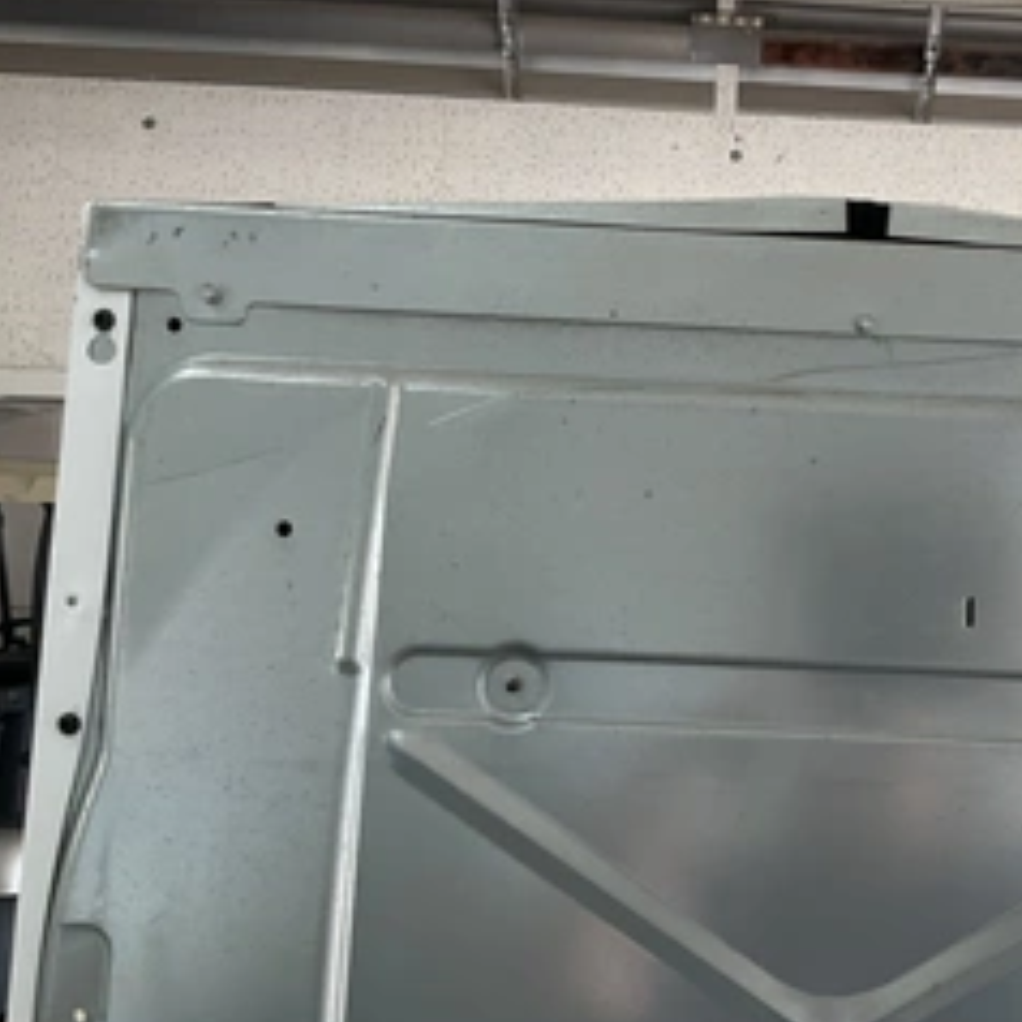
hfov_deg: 37.6
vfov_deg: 39.1
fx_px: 1436
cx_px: 833
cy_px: 425
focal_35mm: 43
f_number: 1.8
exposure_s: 1/120
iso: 64
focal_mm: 3
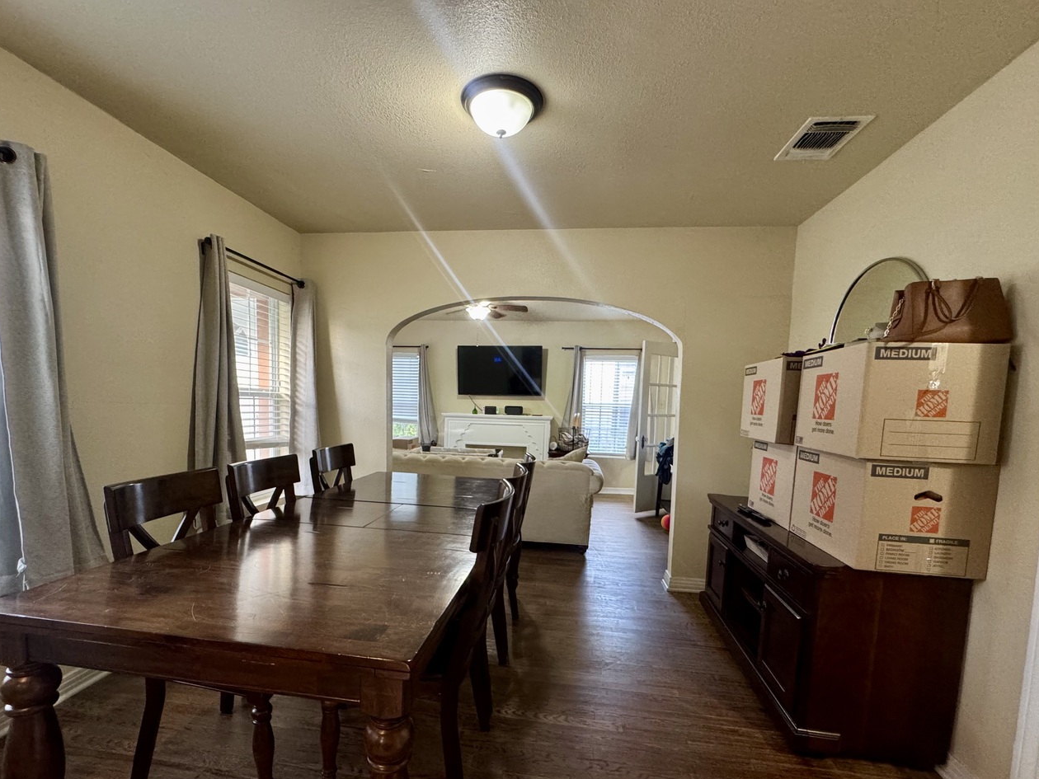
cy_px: 444
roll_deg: -2.0
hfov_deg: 94.5
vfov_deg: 77.7
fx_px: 480
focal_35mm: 16
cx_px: 503
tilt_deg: -5.2
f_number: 2.2
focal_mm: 2.22
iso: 500
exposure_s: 1/60
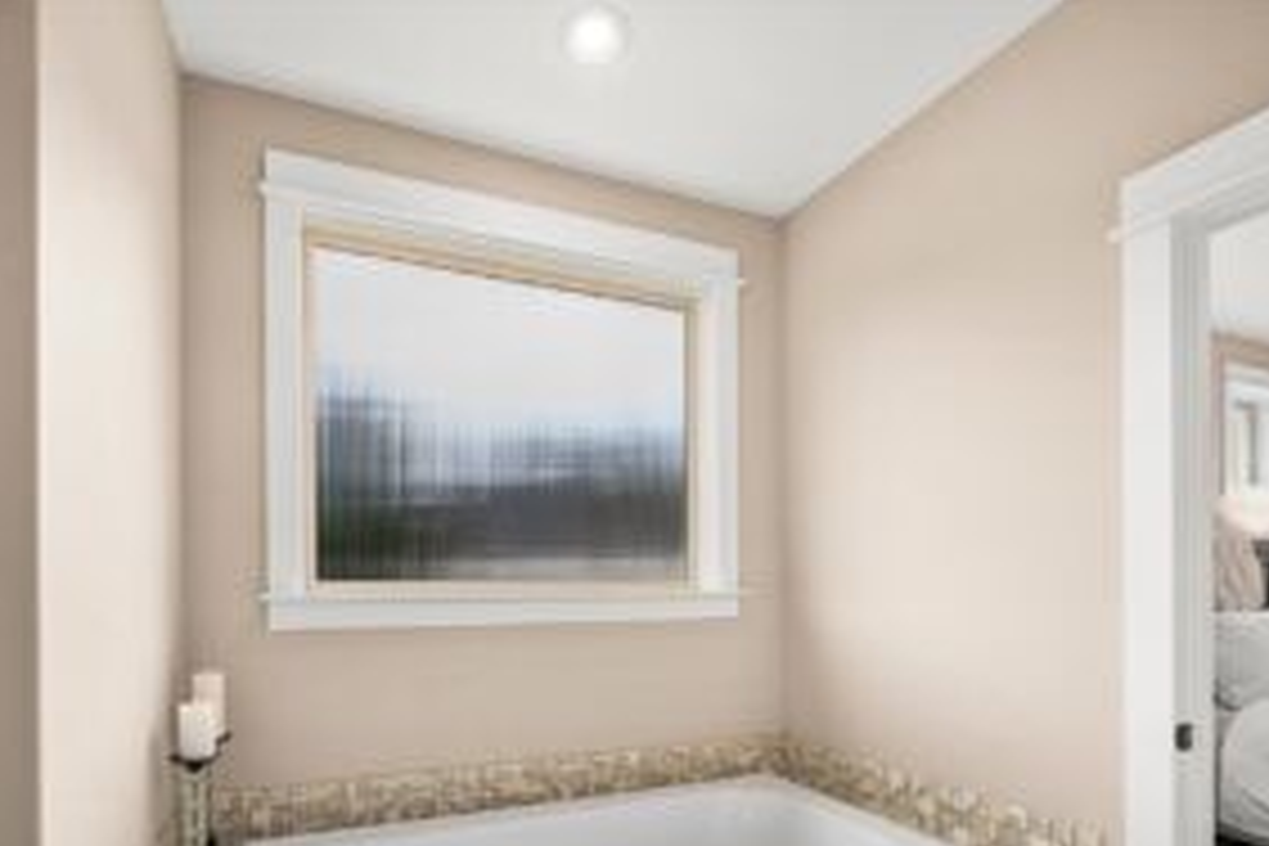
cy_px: 592
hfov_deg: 92.8
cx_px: 558
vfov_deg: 67.6
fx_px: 599
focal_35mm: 17
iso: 400
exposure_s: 1/30
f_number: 4.5
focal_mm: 12
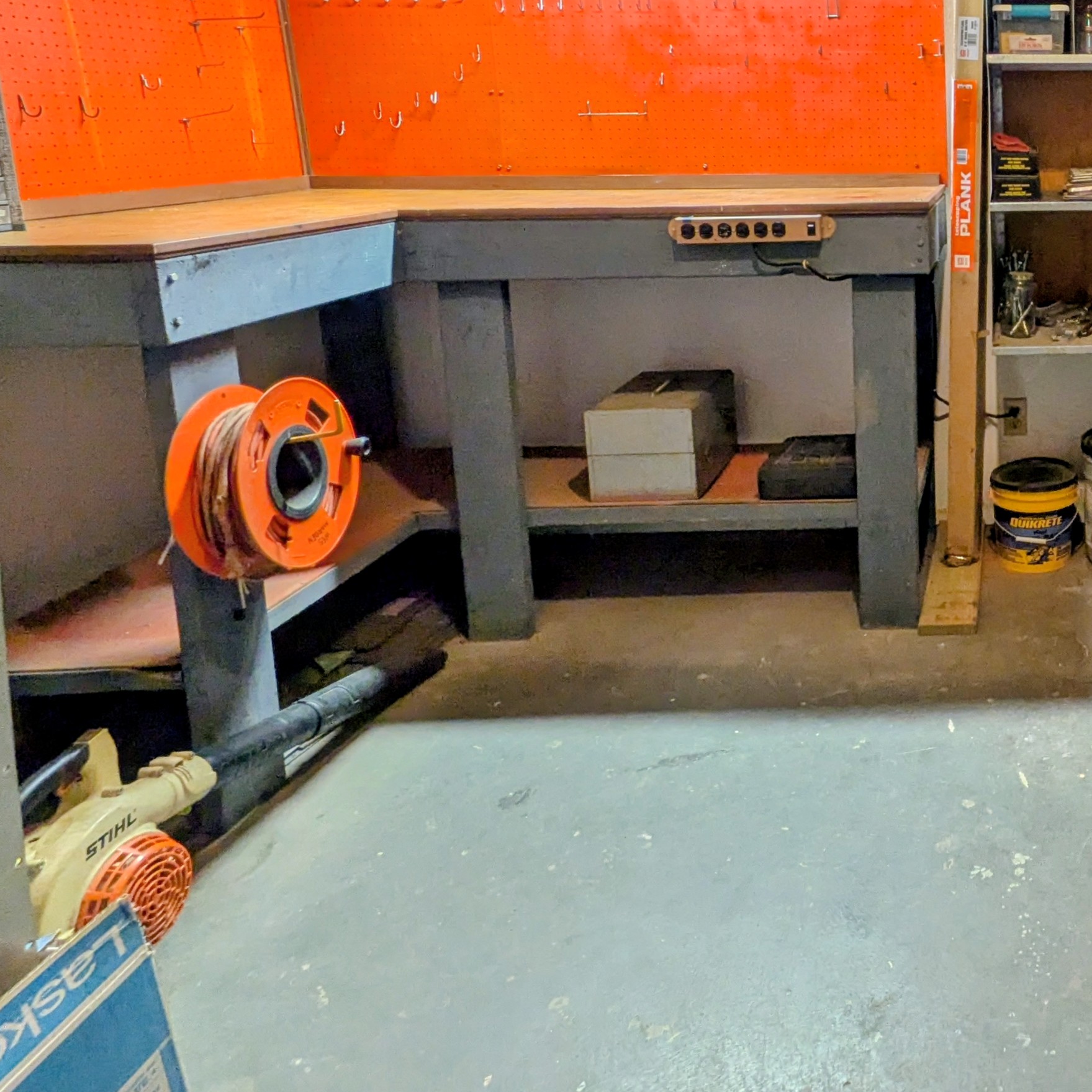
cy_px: 270
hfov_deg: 48.6
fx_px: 999
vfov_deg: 54.6
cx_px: 1057
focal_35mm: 28
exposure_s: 1/60
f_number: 2.2
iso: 76
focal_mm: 1.85
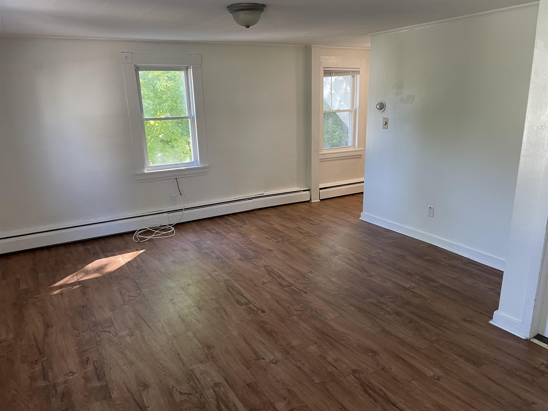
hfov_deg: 67.3
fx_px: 412
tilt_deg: -16.0
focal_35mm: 26
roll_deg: +1.9
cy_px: 206
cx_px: 274
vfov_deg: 53.1
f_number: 1.6
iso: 100
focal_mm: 4.2
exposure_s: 1/60
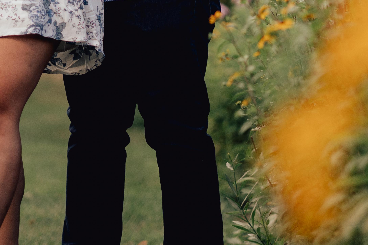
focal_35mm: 274
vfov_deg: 5.0
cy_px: -150
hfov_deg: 7.5
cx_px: 268
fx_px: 2800
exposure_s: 1/2000
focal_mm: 85
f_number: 1.6
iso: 200
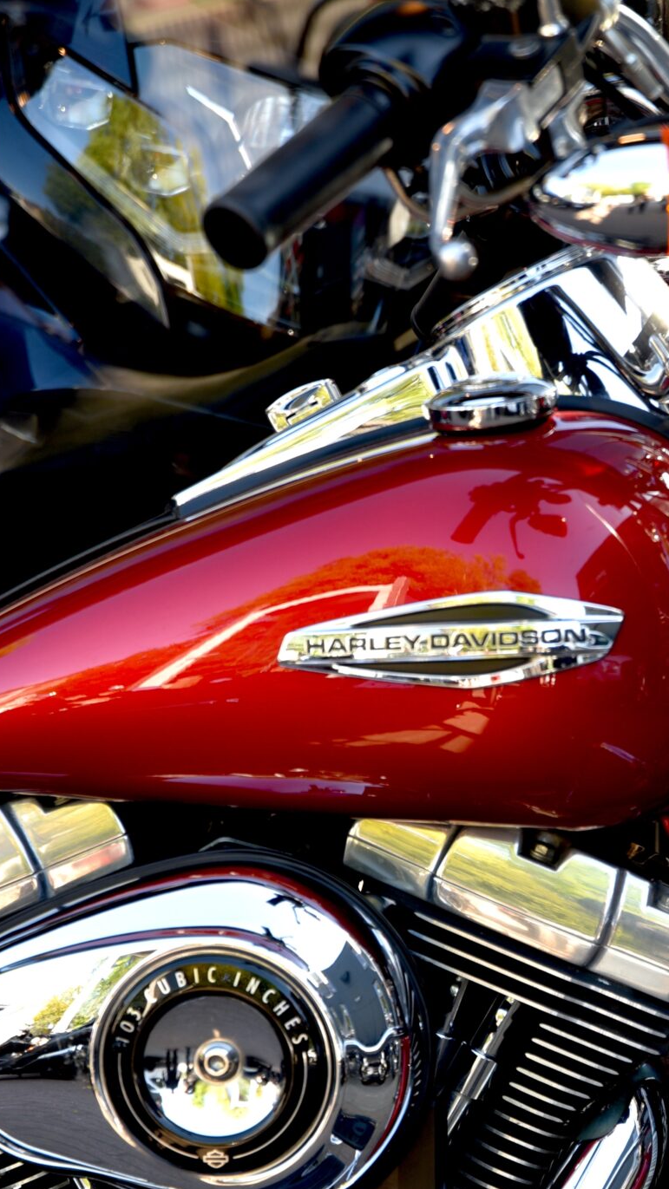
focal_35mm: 137
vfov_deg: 15.6
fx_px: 4321
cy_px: 902
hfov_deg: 8.8
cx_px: 730
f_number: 4.5
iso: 100
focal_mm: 70
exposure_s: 1/60
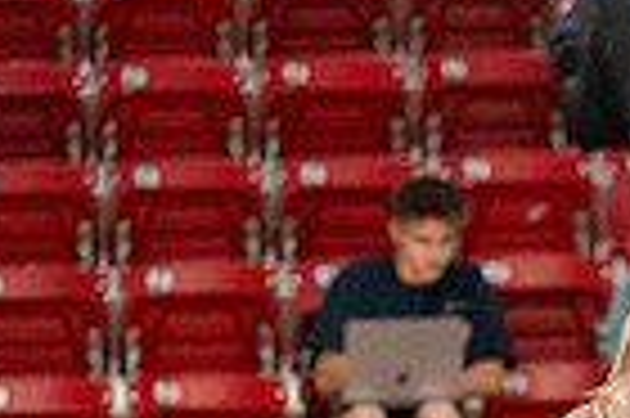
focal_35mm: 561
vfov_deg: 2.4
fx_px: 9806
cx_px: 914
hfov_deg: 3.7
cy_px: 762
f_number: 2.8
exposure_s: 1/500
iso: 5000
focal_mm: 135
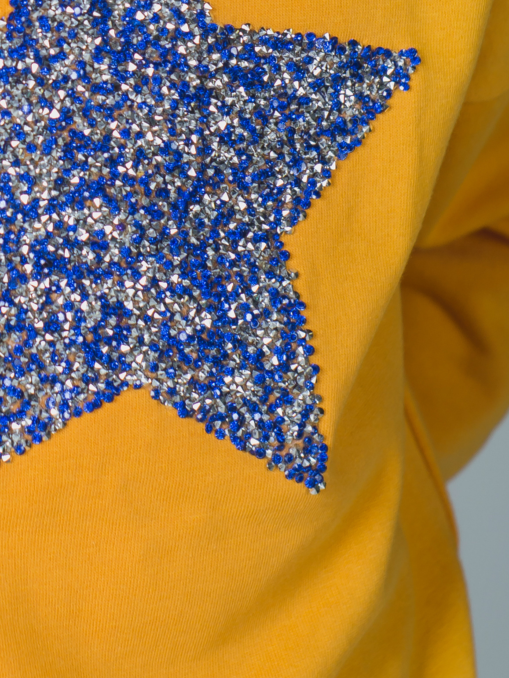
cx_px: -64
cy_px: -203
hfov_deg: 7.9
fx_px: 3665
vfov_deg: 10.4
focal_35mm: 187
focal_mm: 50
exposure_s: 1/200
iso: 160
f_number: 4
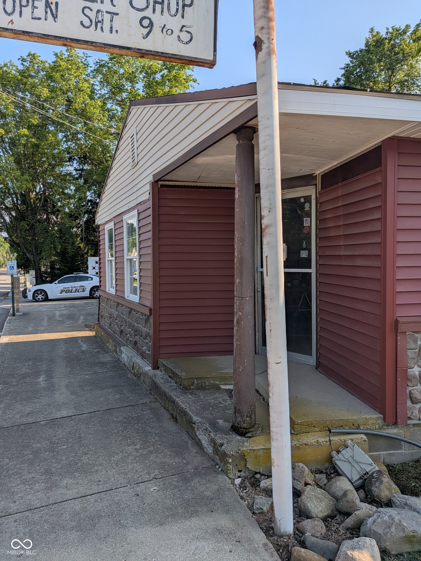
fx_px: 389
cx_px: 210
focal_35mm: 24
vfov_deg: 71.6
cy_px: 280
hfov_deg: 56.8
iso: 23
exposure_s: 1/1200
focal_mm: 4.53
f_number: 1.7
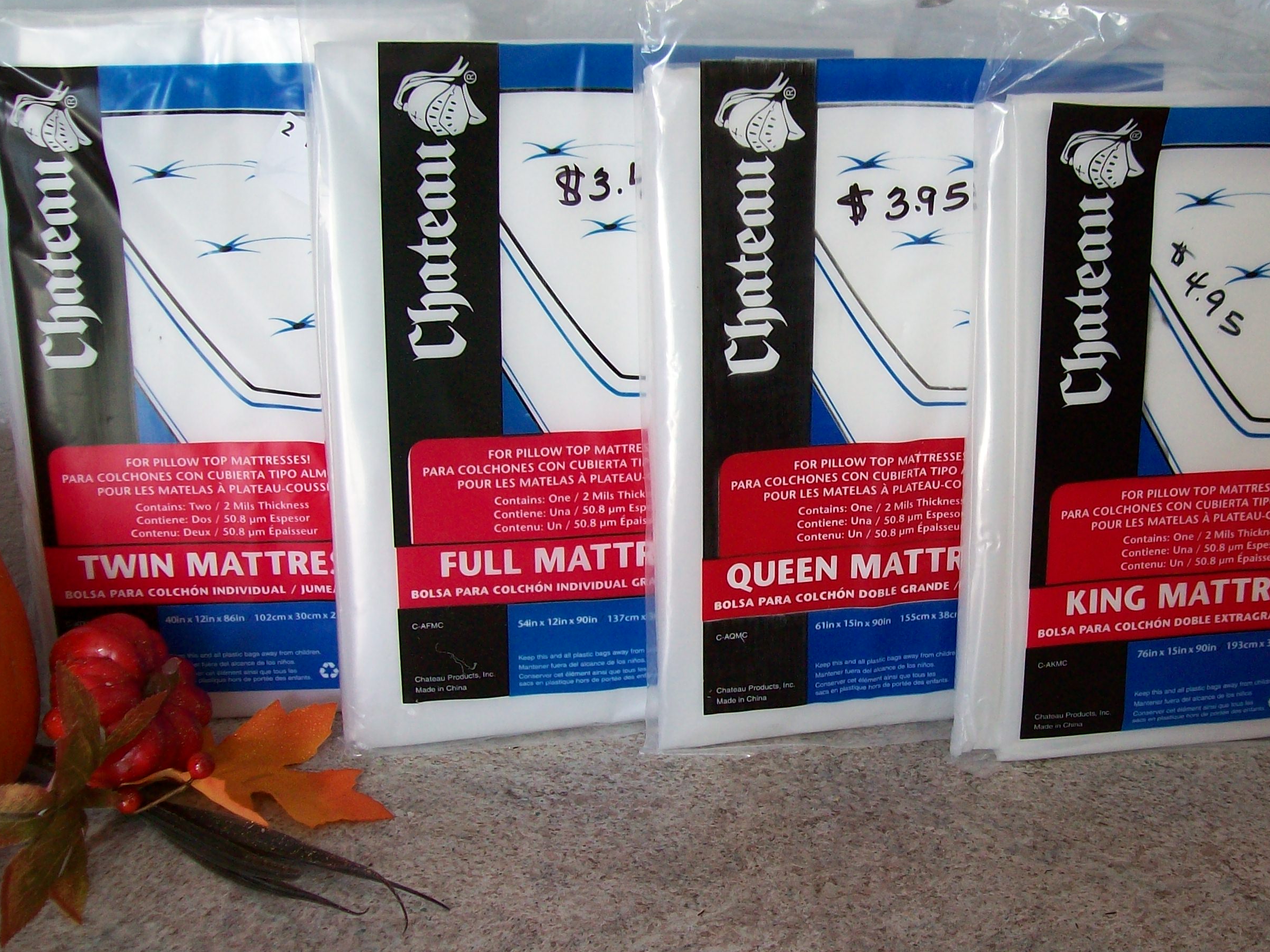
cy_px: 440
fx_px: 1688
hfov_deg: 41.0
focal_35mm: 46
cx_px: 793
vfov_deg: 31.5
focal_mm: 6
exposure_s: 1/83.2
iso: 80
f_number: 2.7
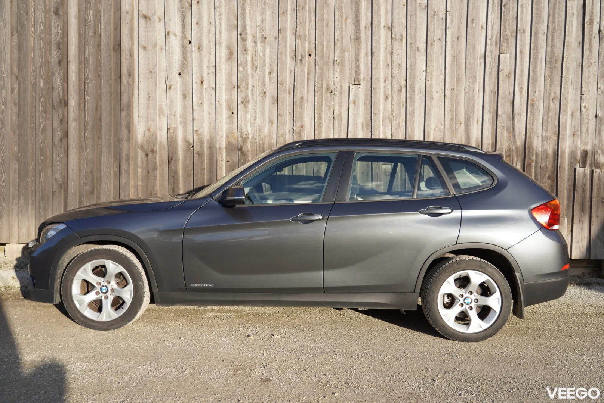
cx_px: 302
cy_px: 202
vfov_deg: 40.0
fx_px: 554
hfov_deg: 57.2
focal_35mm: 33
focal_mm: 33
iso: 250
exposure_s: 1/1000
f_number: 4
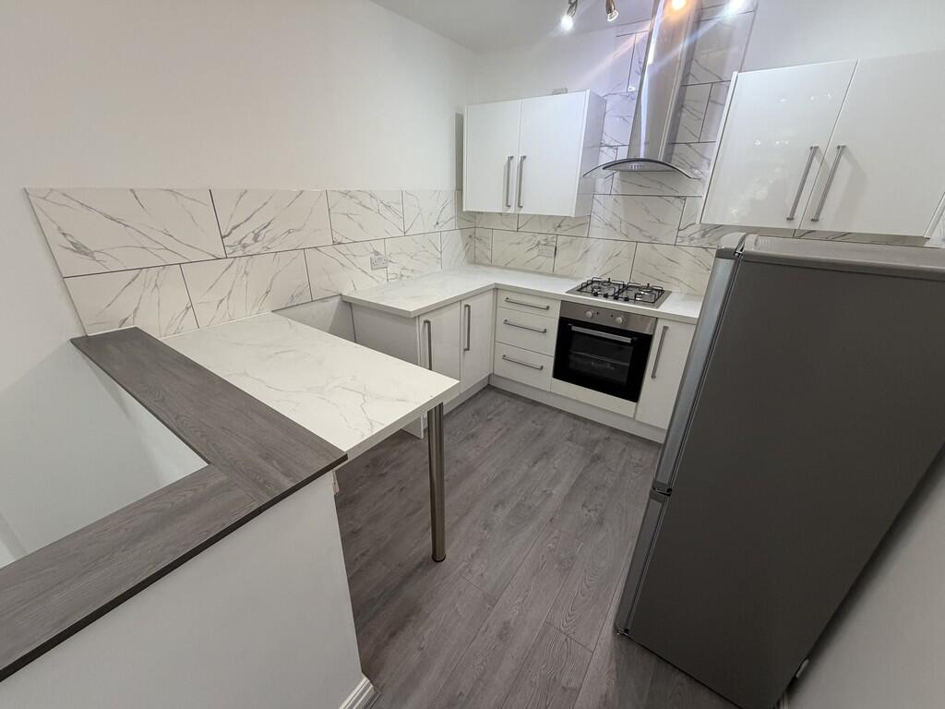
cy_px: 354
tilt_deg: -22.9
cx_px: 472
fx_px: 382
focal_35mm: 14
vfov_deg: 85.7
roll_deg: -0.8
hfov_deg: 102.1
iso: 250
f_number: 2.2
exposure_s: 1/100
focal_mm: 2.22
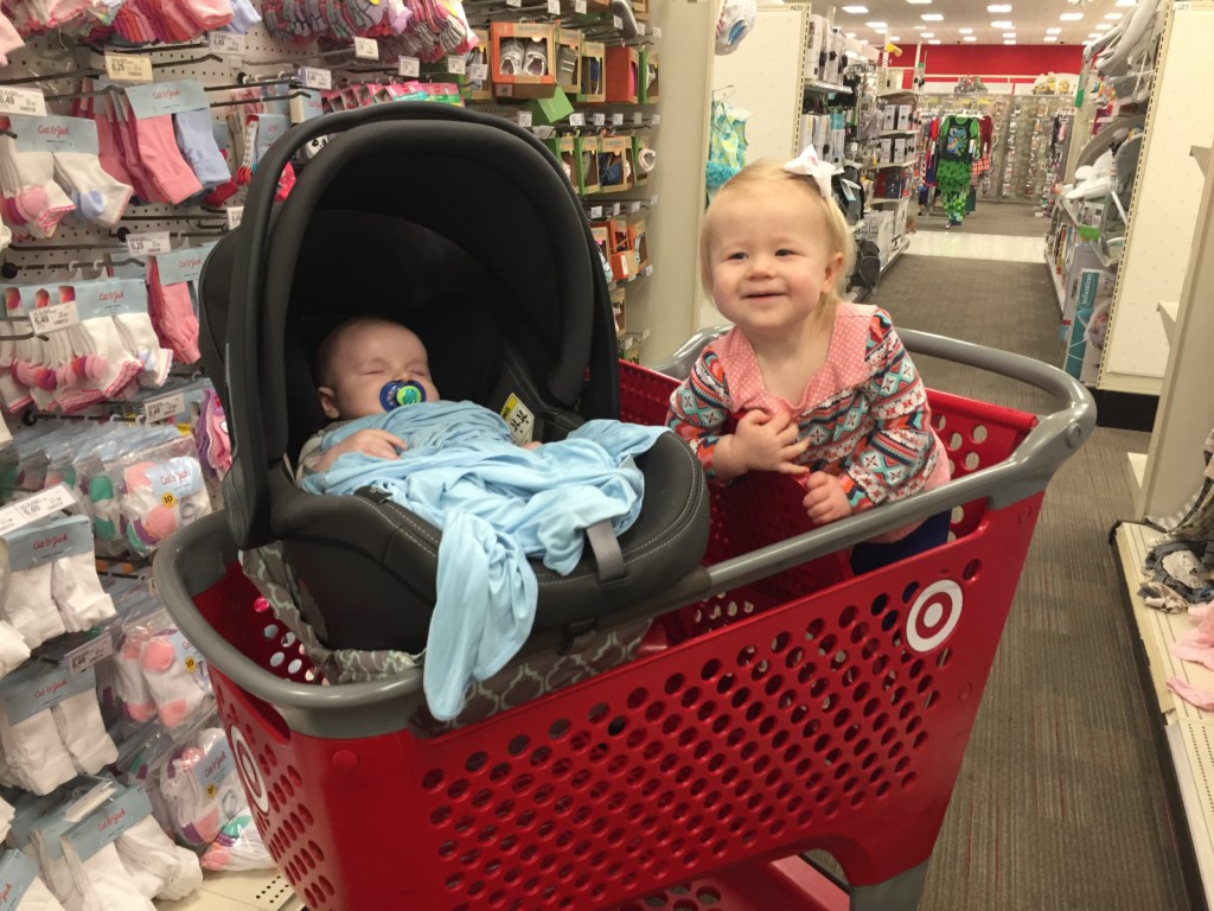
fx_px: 1017
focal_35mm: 29
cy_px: 456
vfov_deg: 48.2
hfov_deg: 61.7
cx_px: 607
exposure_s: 1/30
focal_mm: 4.15
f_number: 2.2
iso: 100
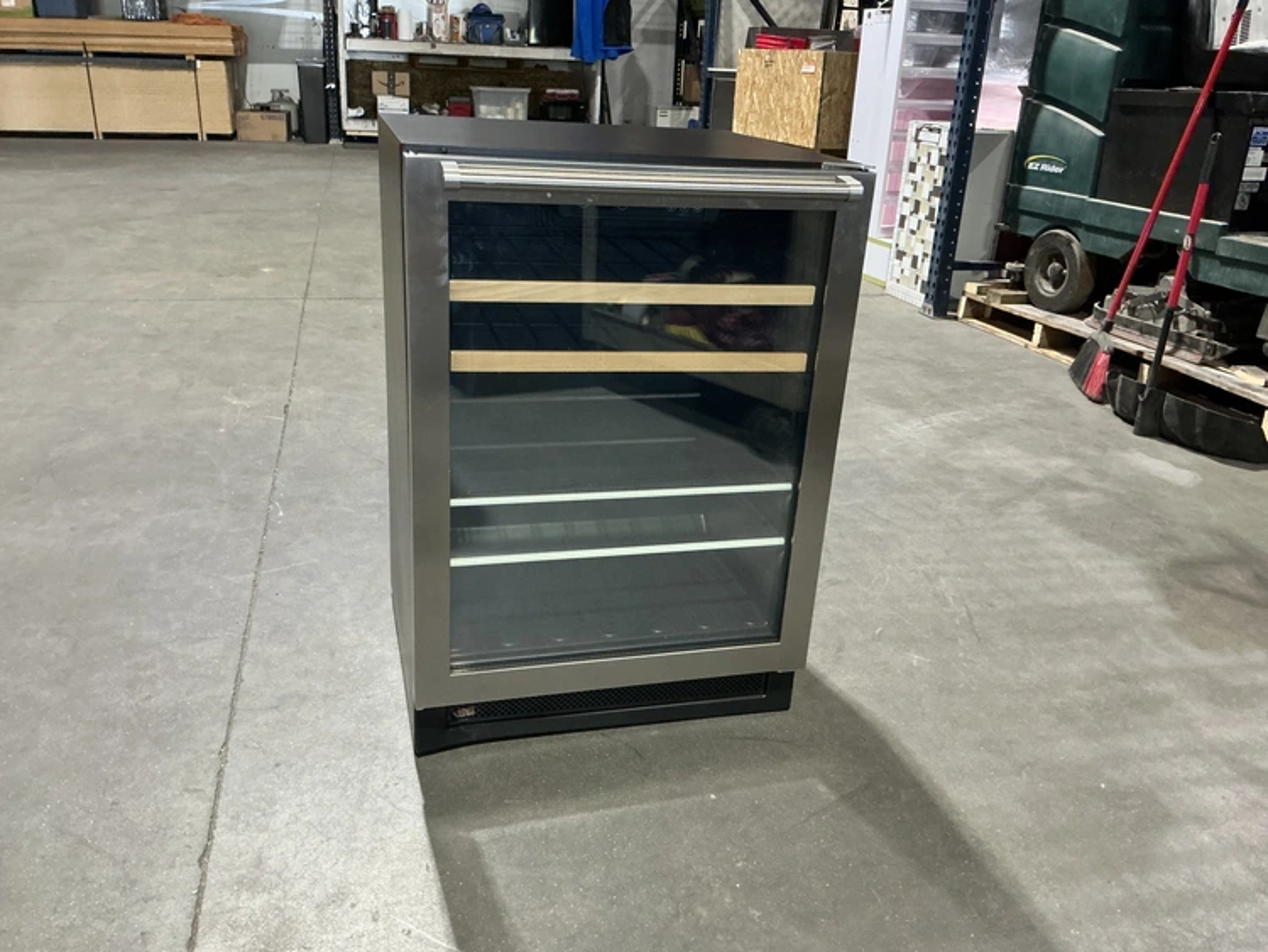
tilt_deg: -22.2
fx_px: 1026
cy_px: 476
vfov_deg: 49.8
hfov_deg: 63.4
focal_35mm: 28
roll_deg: -3.2
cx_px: 634
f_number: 1.8
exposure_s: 1/58
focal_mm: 3
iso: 320
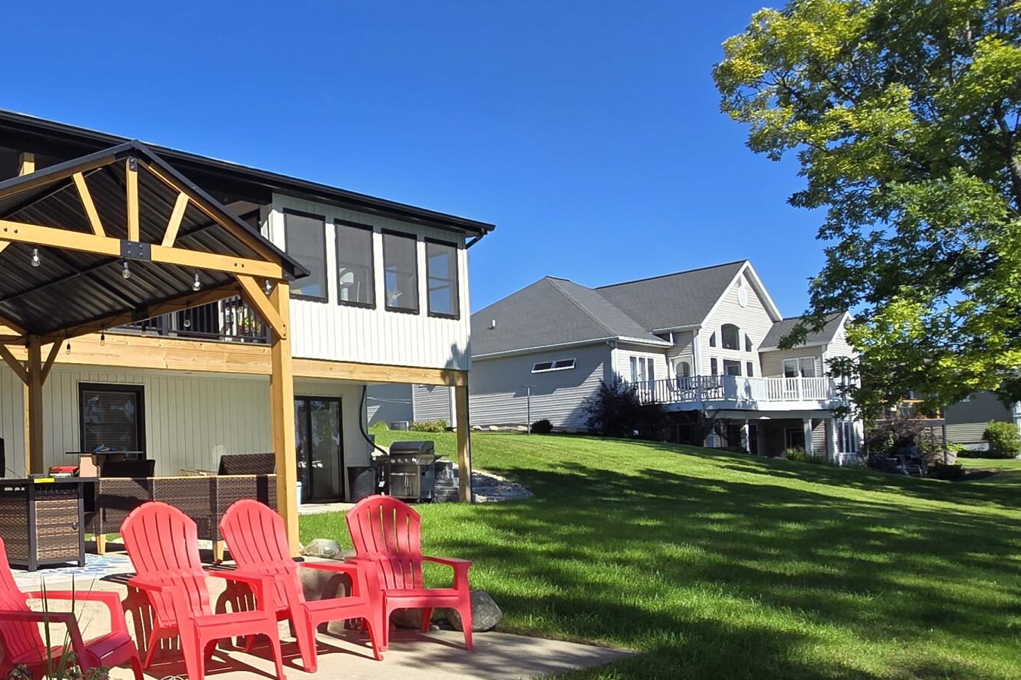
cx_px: 122
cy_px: 440
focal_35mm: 30
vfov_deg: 43.1
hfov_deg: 54.7
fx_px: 851
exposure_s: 1/1449
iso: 50
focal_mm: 2.2
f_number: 2.2
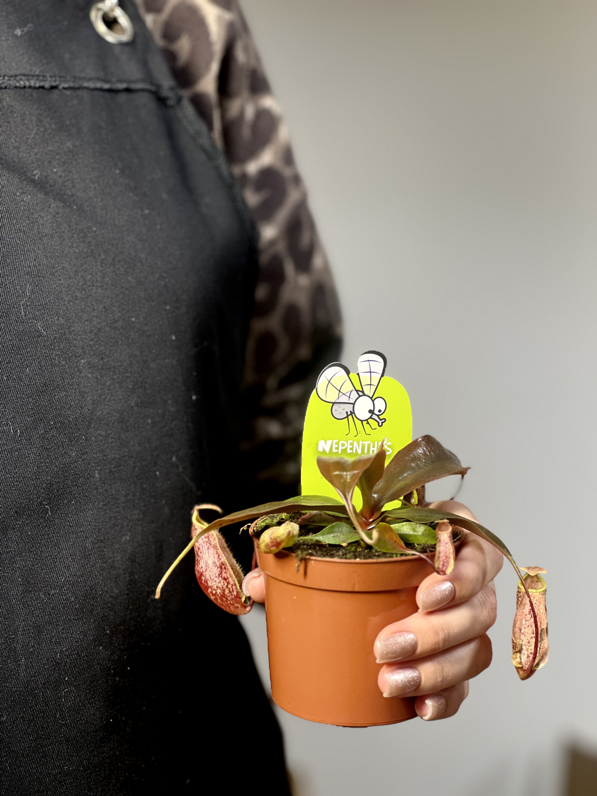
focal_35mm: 77
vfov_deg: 25.3
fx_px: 1771
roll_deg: -1.5
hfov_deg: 19.1
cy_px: 398
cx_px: 298
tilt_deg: -5.0
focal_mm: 9
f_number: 2.8
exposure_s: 1/33
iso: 160
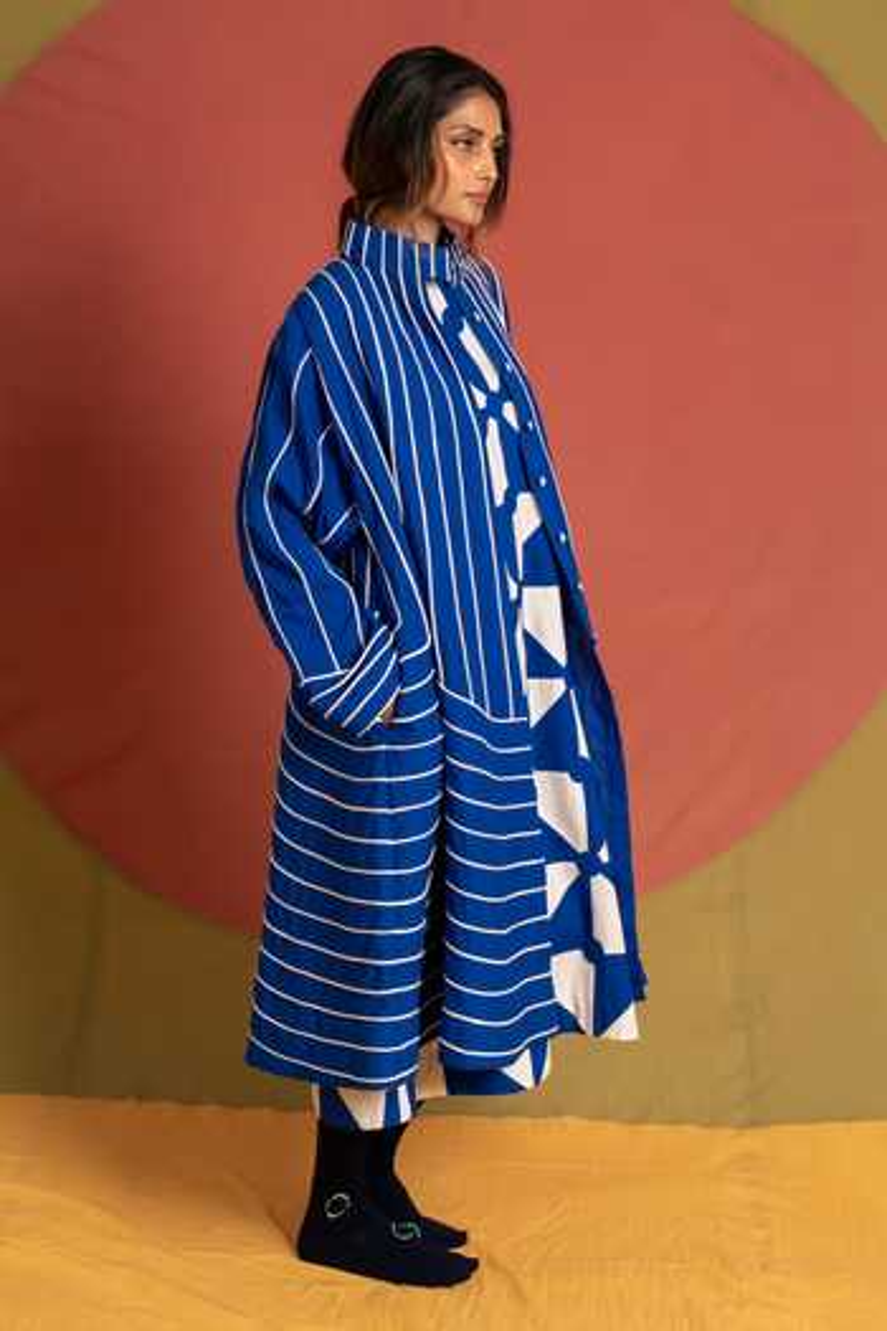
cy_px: 666
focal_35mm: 41
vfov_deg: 47.4
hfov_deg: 32.6
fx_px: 1515
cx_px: 444
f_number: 3.2
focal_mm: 41
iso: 1250
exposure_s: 1/200
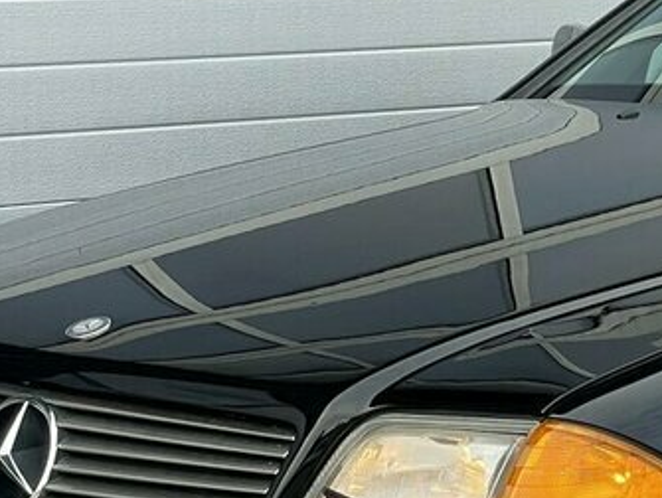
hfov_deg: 10.4
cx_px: 830
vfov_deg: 8.0
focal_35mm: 186
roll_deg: -0.1
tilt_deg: -5.6
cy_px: 259
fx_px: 3561
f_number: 2
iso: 25
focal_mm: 6
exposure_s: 1/155
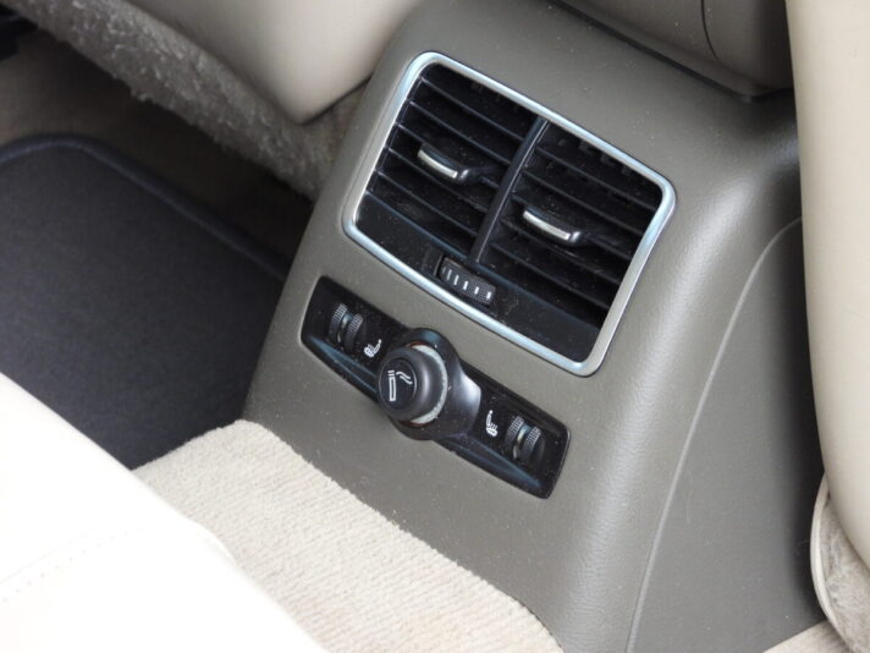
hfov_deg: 13.6
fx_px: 3644
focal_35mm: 145
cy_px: 326
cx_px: 435
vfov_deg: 10.2
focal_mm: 26.1
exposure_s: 1/50
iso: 400
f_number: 4
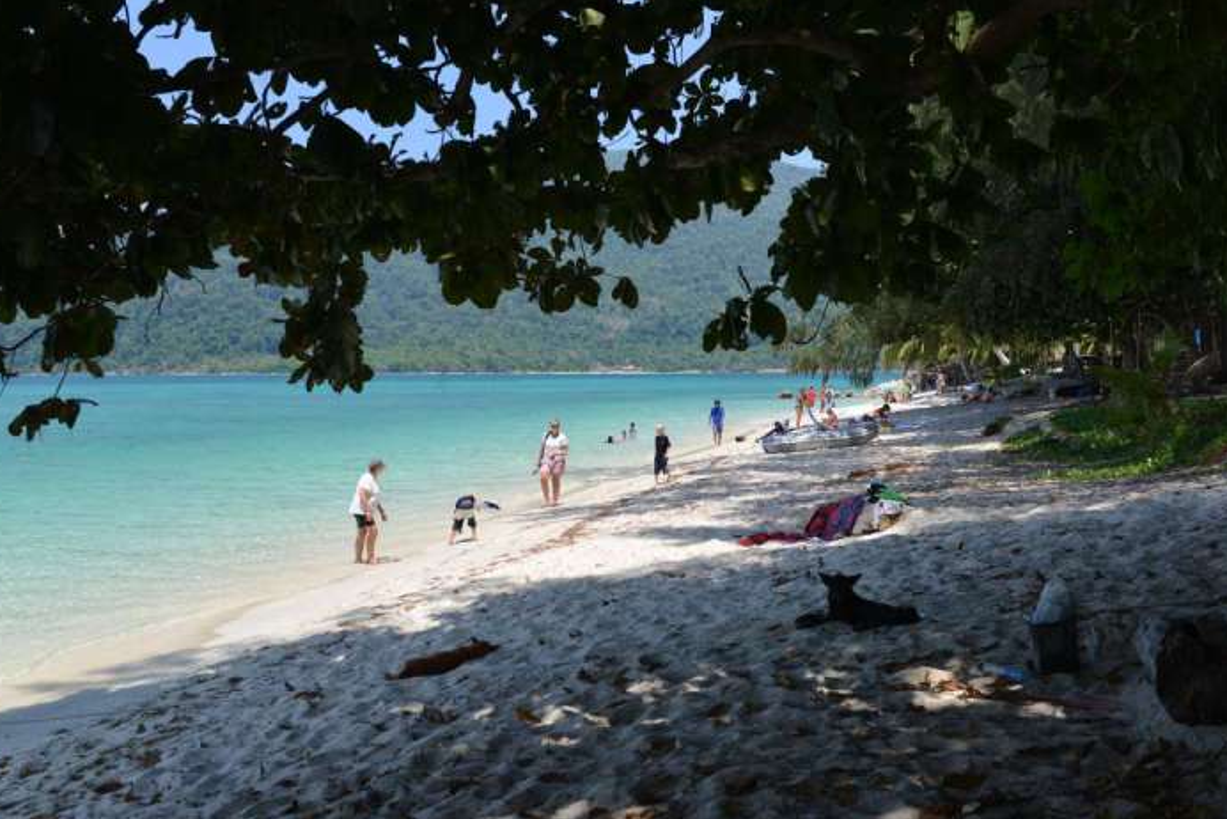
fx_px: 1262
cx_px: 569
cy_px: 399
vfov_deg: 36.0
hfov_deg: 51.8
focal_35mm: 37
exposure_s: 1/125
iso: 100
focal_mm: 32
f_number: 5.6
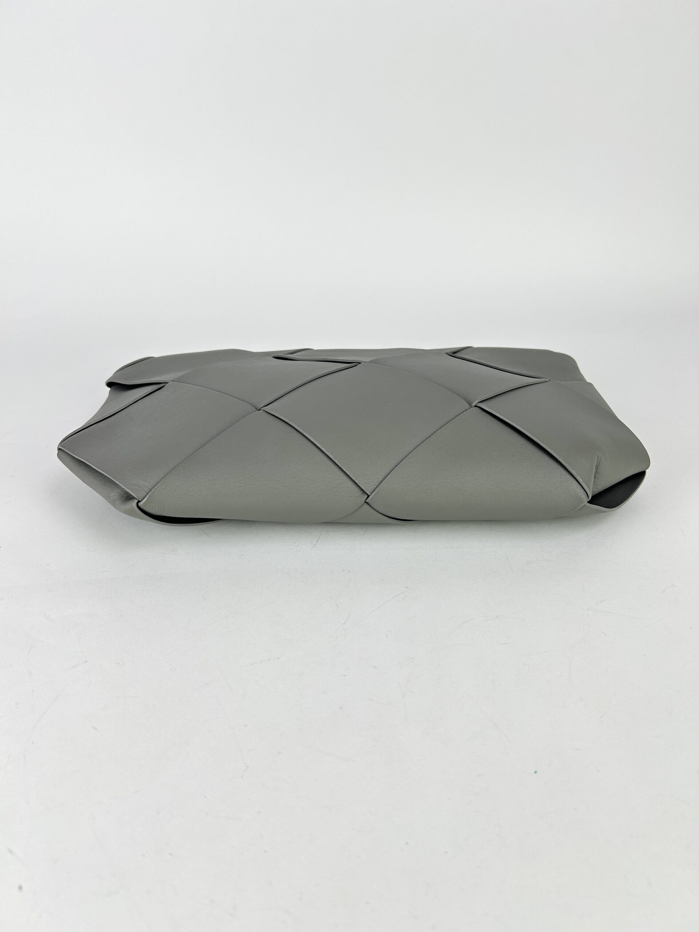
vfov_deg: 67.3
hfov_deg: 53.1
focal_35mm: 26
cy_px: 466
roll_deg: +0.5
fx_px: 700
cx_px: 350
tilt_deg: -30.0
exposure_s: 1/304
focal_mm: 5.7
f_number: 1.5
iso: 50
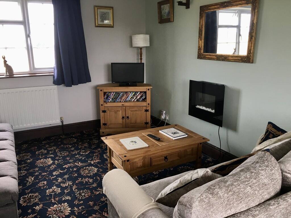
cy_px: 109
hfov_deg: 61.7
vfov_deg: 48.2
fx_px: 244
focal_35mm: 29
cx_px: 146
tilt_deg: -13.8
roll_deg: -0.1
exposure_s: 1/33
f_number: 2.2
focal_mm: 4.15
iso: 40
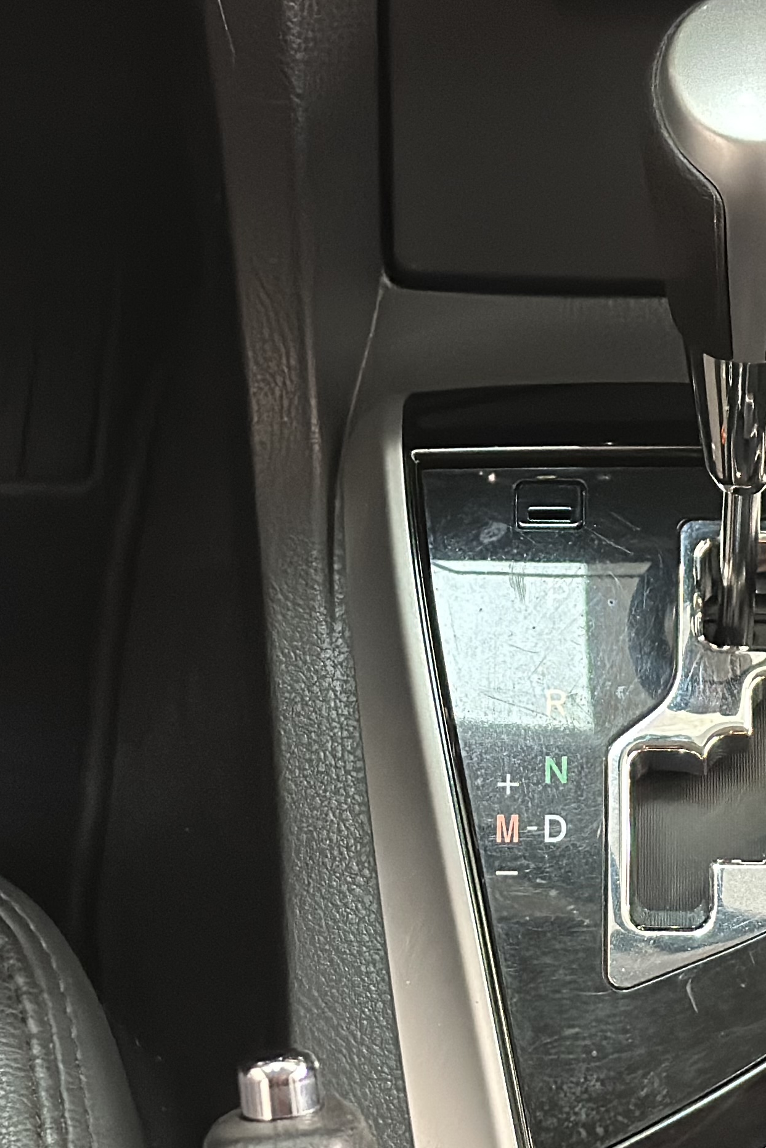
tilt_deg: -56.8
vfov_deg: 18.9
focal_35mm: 108
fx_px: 3446
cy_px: 788
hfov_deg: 12.7
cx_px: 463
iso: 800
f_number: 1.78
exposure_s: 1/33
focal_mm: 6.86
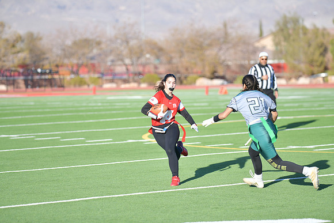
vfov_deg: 8.1
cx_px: 167
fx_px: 1578
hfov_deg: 12.1
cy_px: 112
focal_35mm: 170
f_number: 2.8
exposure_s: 1/800
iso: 64
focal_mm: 170
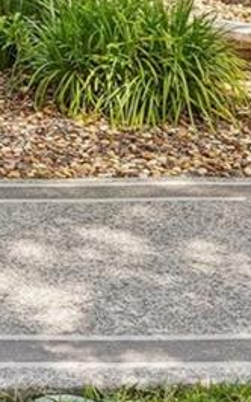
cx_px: -316
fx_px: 1479
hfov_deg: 8.9
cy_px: -271
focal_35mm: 135
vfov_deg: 14.1
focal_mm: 22
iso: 125
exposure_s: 1/30
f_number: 20
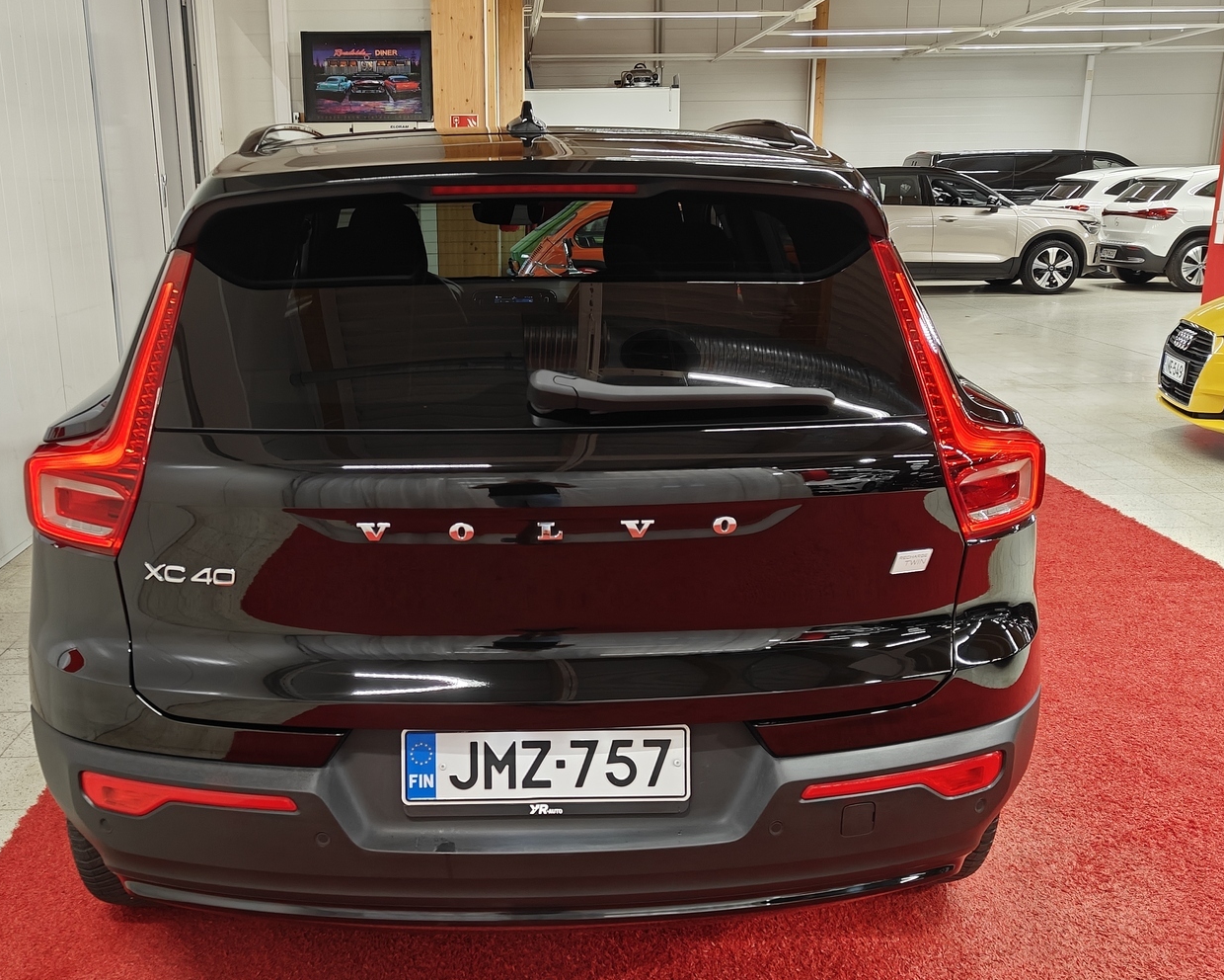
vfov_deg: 43.3
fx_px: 1232
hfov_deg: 52.6
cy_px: 528
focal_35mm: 34
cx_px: 522
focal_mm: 5.59
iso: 100
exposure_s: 1/50
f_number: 1.8
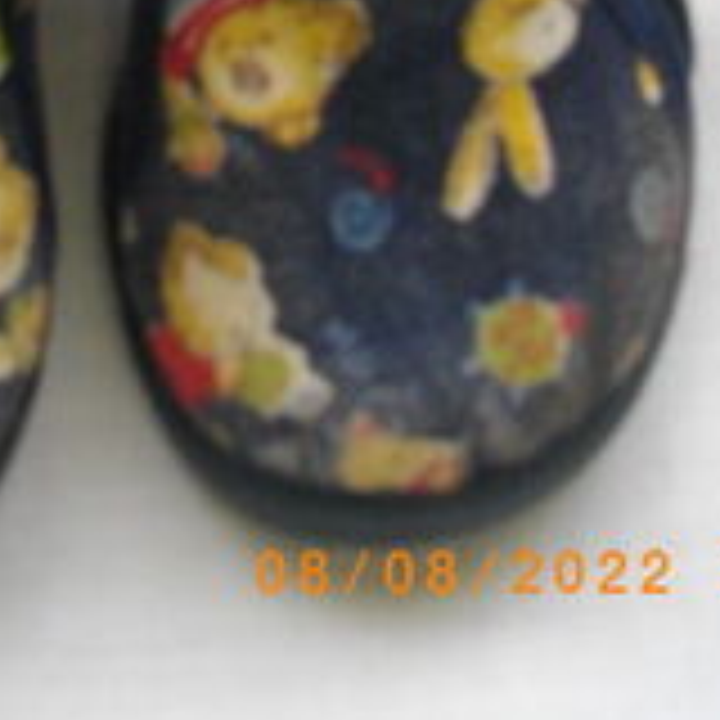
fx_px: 2000
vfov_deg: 19.6
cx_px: 68
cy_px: -63
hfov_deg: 20.0
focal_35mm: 85
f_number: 2.9
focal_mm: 5.7
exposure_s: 1/50
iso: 207
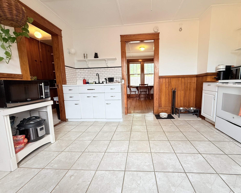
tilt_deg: -7.8
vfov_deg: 84.0
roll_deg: +0.5
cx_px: 131
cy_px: 98
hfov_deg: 96.6
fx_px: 107
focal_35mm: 15
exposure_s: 1/120
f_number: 2.2
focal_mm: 2.22
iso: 100
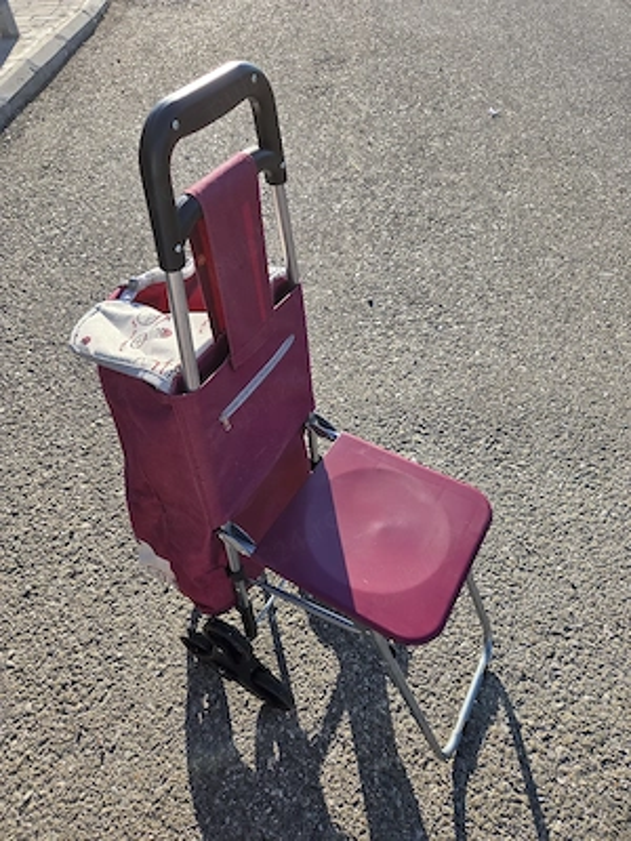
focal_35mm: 23
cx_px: 316
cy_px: 420
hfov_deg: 58.9
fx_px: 559
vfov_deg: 73.9
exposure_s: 1/2500
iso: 80
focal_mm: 5.4
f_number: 1.8
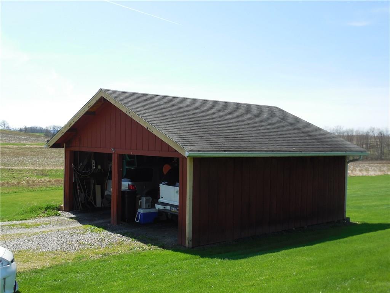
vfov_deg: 36.8
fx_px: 439
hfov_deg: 47.9
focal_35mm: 39
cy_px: 146
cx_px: 195
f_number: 3.8
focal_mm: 7
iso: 125
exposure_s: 1/640
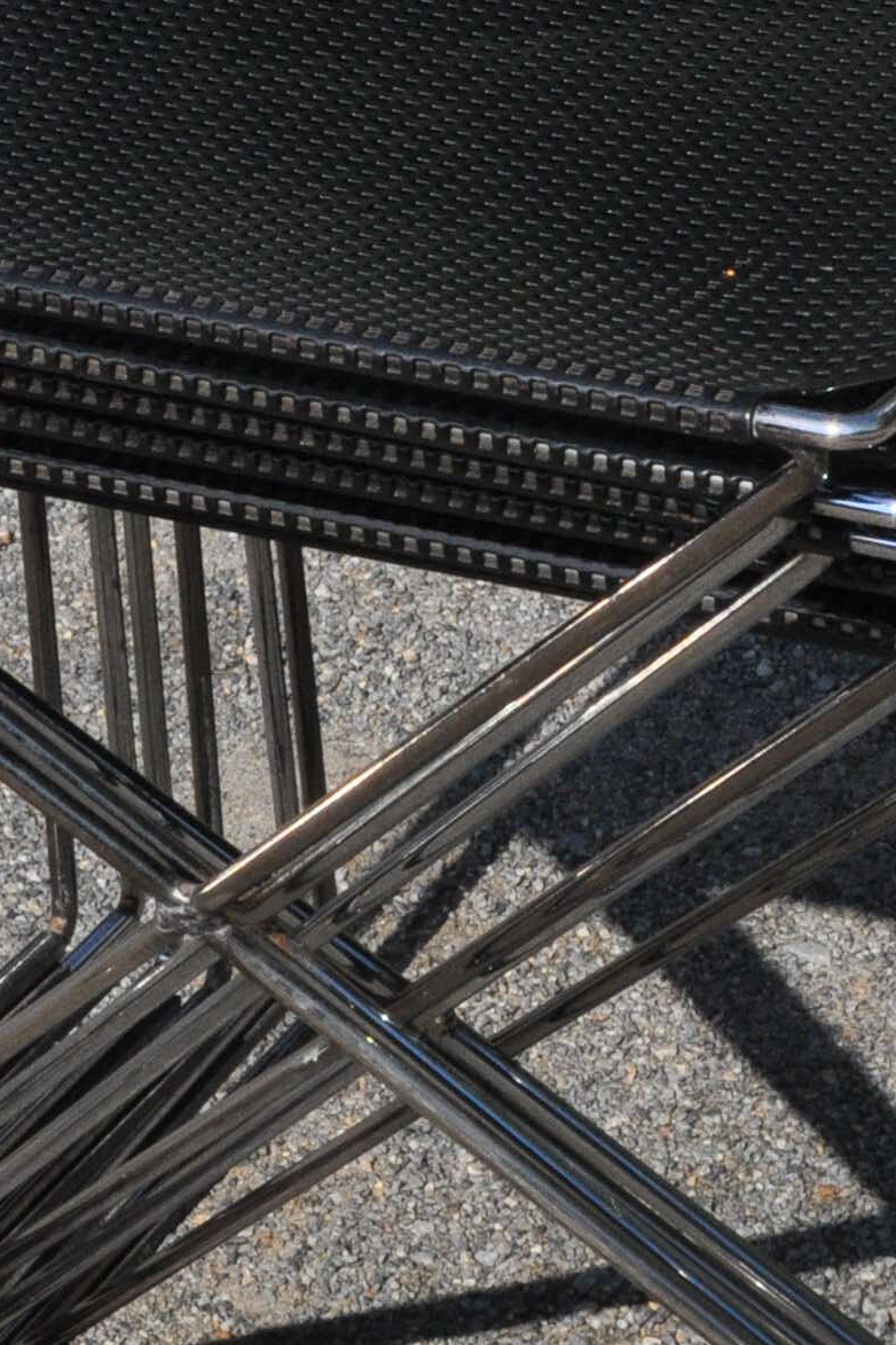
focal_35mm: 230
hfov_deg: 6.0
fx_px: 8586
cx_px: 594
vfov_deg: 8.9
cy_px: 256
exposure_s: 1/1000
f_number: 16
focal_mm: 42
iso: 640
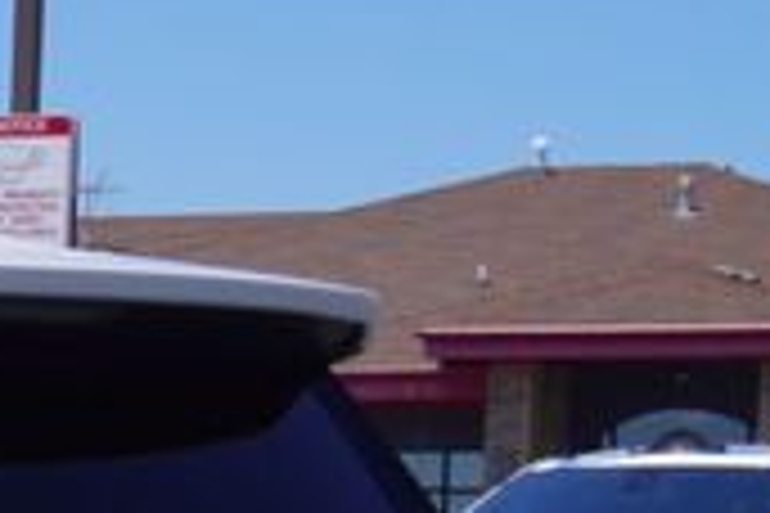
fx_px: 6352
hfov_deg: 6.5
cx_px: -1328
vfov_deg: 4.5
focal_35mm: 297
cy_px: 1228
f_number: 11
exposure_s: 1/200
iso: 100
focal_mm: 33
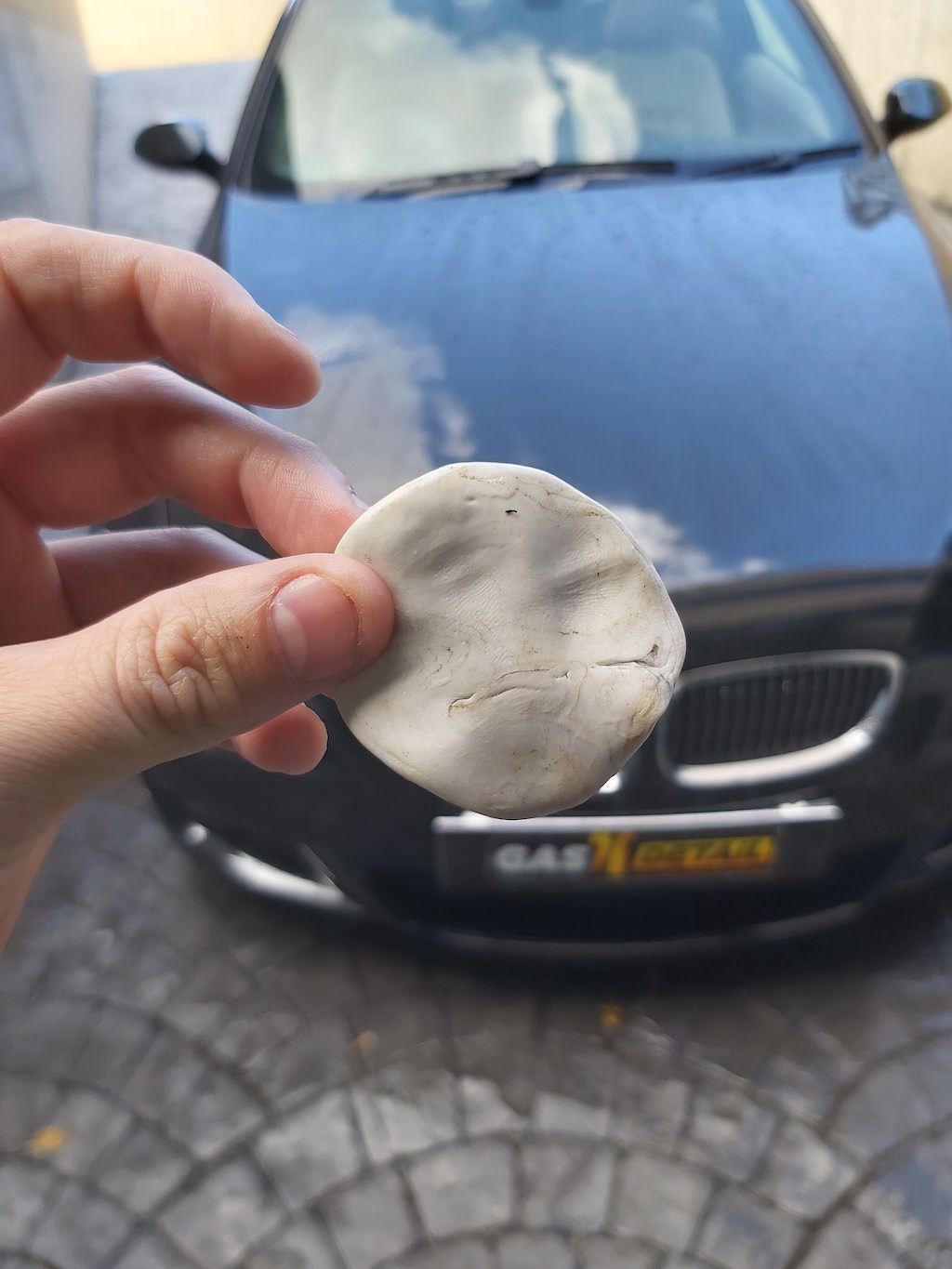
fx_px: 953
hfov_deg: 53.1
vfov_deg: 67.3
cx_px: 476
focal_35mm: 26
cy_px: 634
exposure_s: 1/173
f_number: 1.7
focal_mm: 3.92
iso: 64
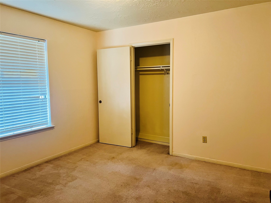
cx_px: 136
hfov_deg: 67.3
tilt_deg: -4.9
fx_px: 204
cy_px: 102
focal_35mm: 26
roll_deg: +0.3
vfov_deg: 53.1
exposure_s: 1/60
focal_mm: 5.7
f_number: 1.5
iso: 250
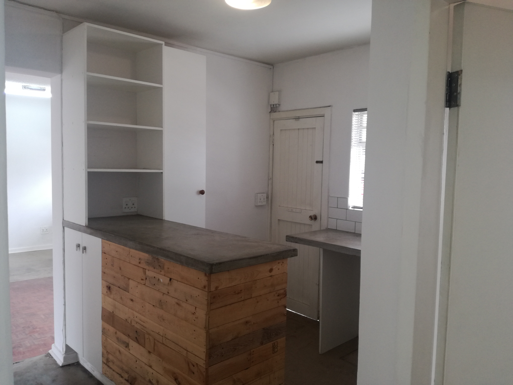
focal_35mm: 27
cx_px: 256
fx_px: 400
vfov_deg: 51.4
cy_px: 192
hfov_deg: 65.3
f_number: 2
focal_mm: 3.79
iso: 80
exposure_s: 1/33.3
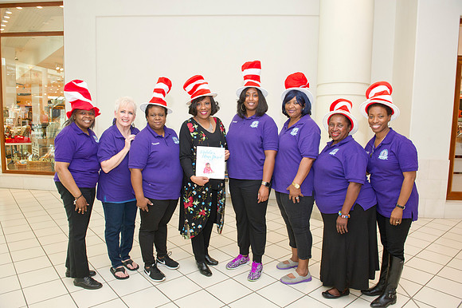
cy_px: 154
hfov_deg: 73.8
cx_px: 231
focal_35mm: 24
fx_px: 308
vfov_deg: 53.1
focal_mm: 24
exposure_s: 1/200
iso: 1250
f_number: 5.6
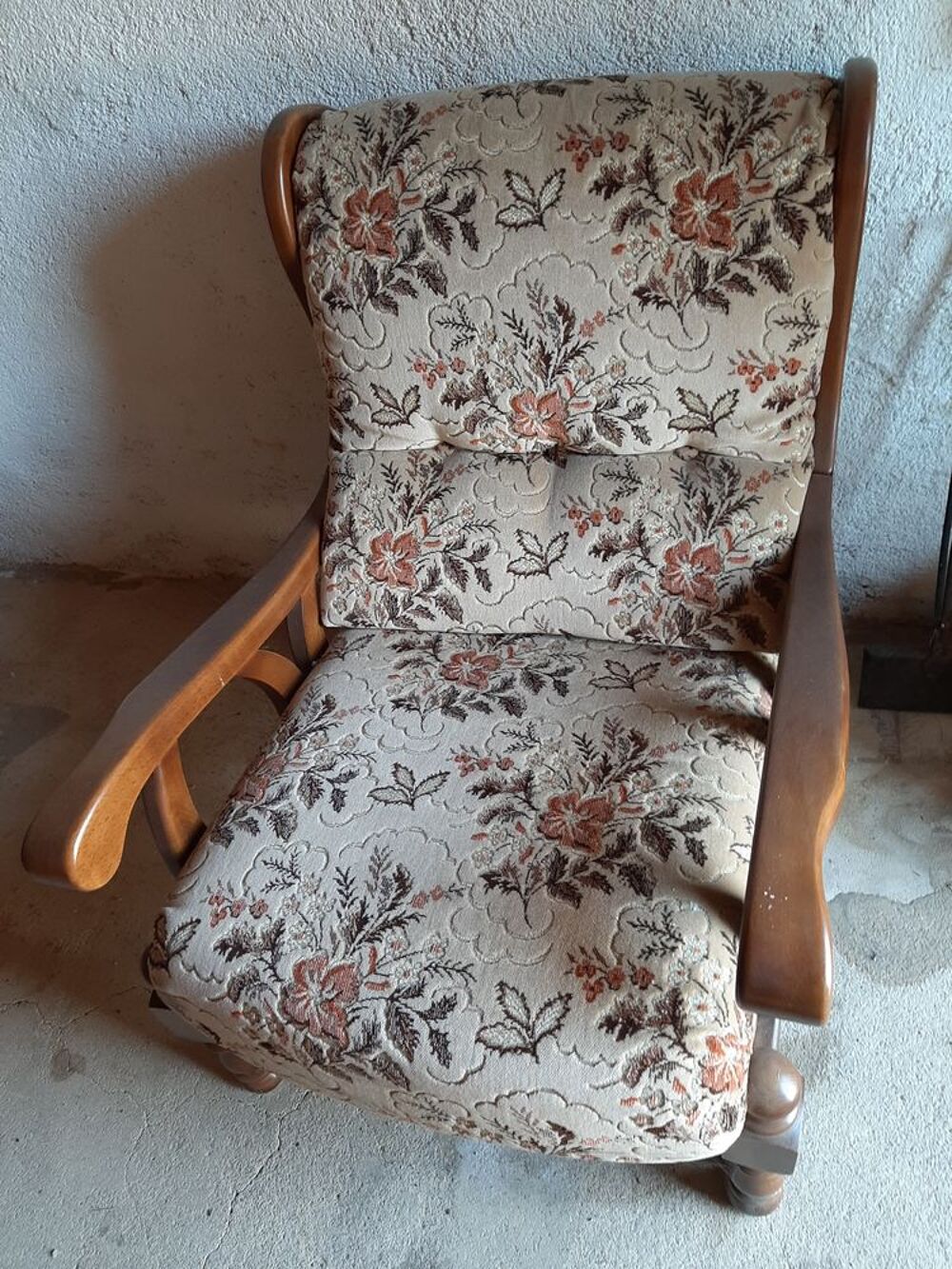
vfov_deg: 67.3
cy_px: 634
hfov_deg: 53.1
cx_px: 476
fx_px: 953
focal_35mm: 26
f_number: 1.7
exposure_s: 1/50
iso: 80
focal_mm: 3.93
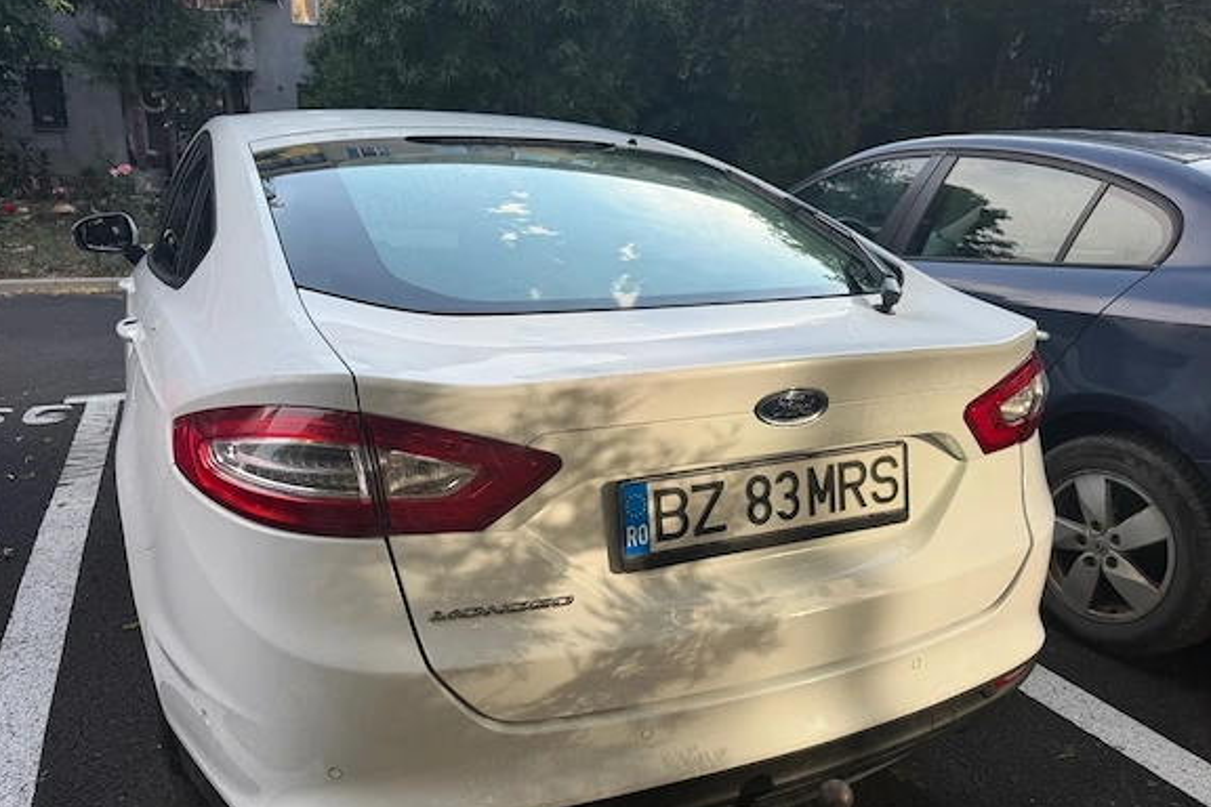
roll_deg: -1.8
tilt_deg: -19.1
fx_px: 875
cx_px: 584
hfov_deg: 69.4
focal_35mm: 26
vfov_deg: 49.4
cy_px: 464
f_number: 1.78
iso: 80
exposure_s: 1/1192
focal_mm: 6.76
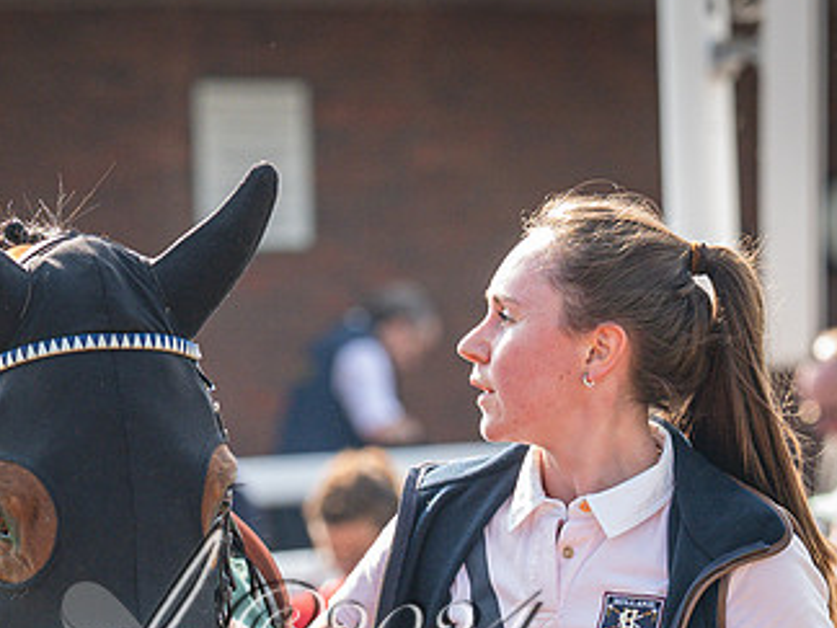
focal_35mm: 480
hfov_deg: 4.1
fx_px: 11606
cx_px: 397
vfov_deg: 3.1
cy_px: 432
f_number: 4
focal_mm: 135
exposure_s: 1/1400
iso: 800
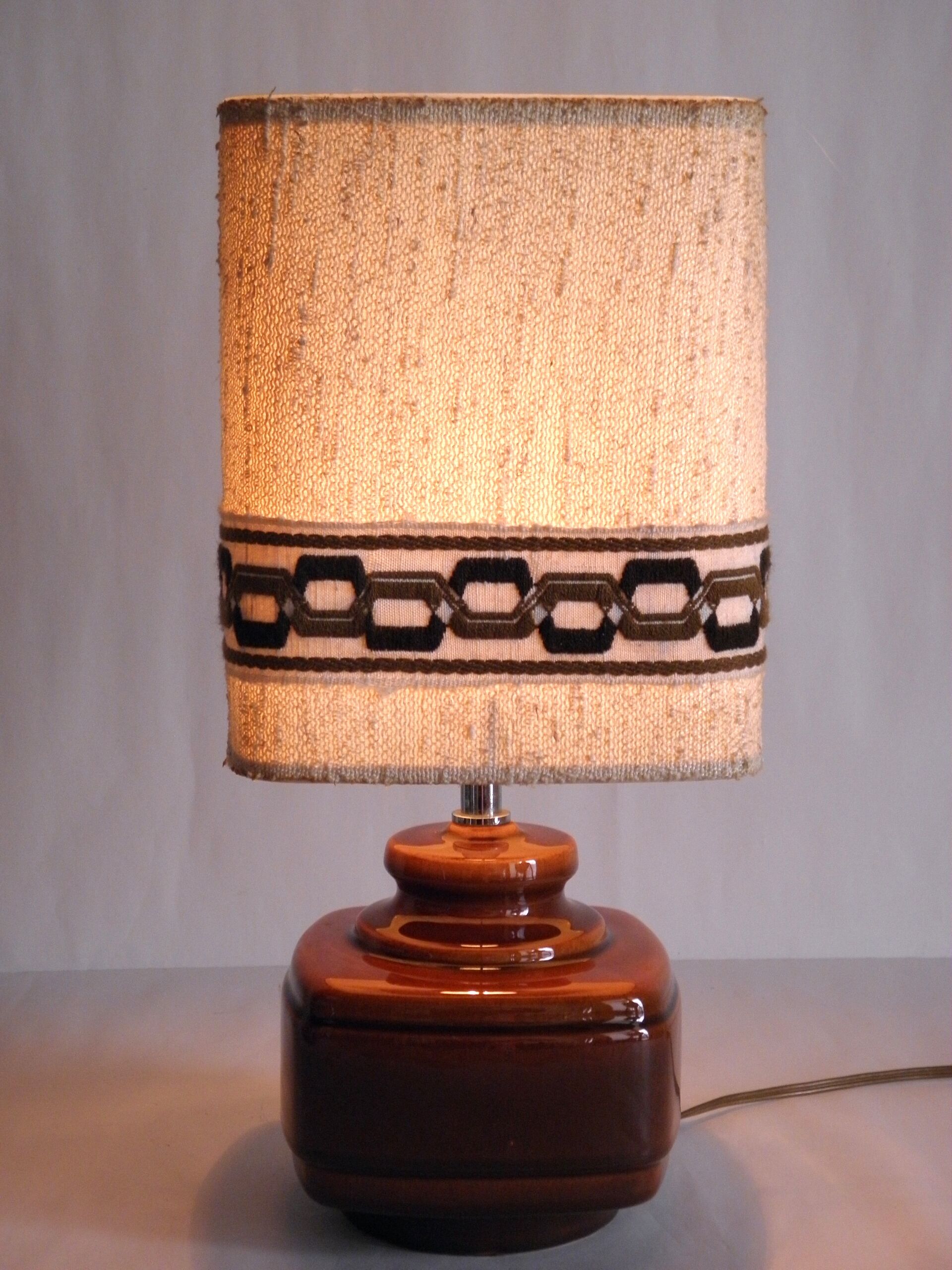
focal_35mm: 59
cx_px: 476
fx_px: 2163
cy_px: 635
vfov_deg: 32.7
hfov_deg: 24.8
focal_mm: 10.6
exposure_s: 1/50
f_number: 4.1
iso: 200
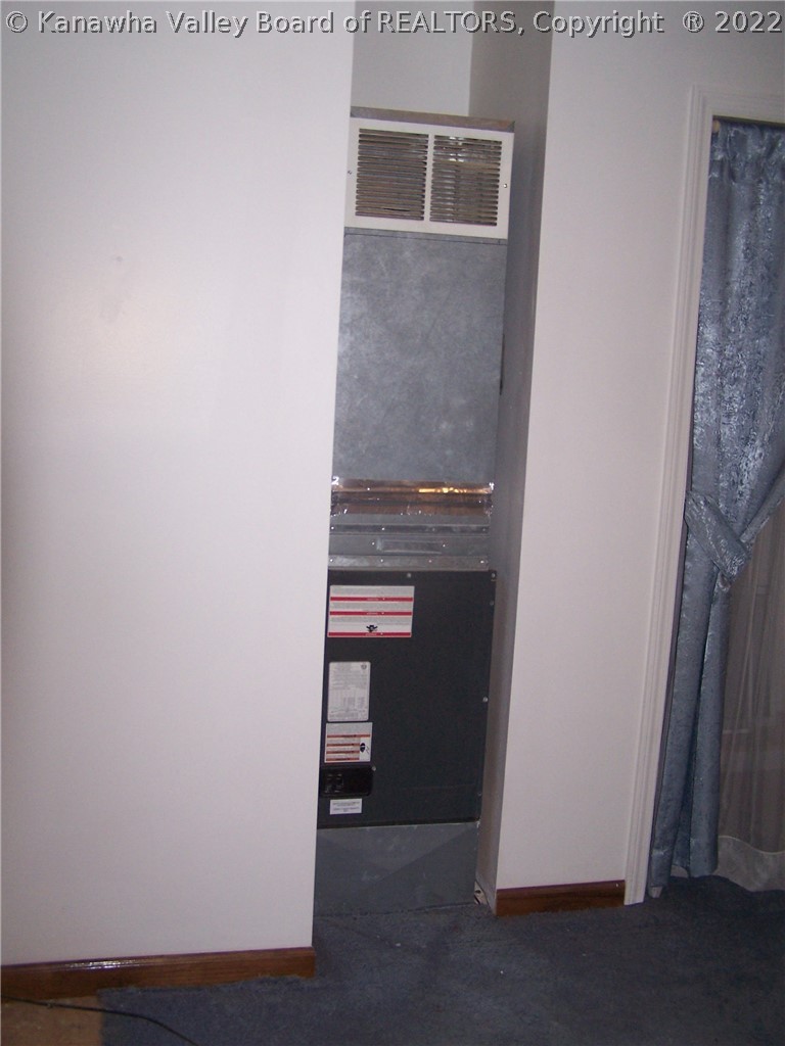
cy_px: 523
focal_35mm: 38
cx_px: 392
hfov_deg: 37.7
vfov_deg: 49.0
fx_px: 1149
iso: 140
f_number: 2.8
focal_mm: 6.3
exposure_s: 1/60
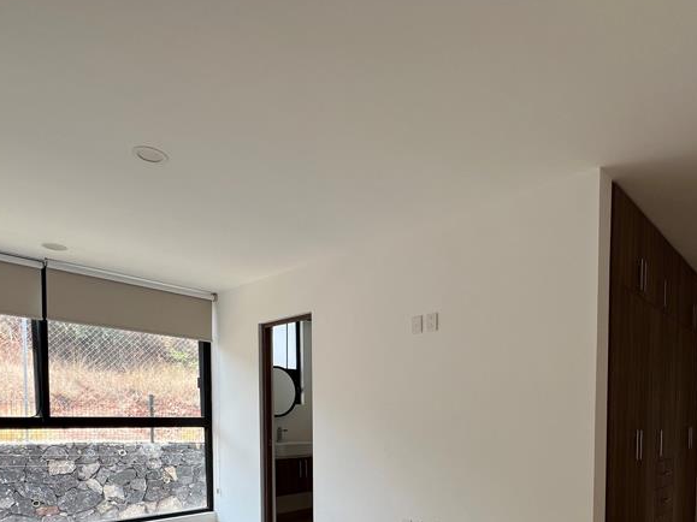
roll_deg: -0.6
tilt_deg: -3.5
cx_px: 394
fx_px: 463
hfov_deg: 73.6
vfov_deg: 53.1
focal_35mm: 23
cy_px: 449
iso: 32
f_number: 1.8
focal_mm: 1.57
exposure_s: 1/176
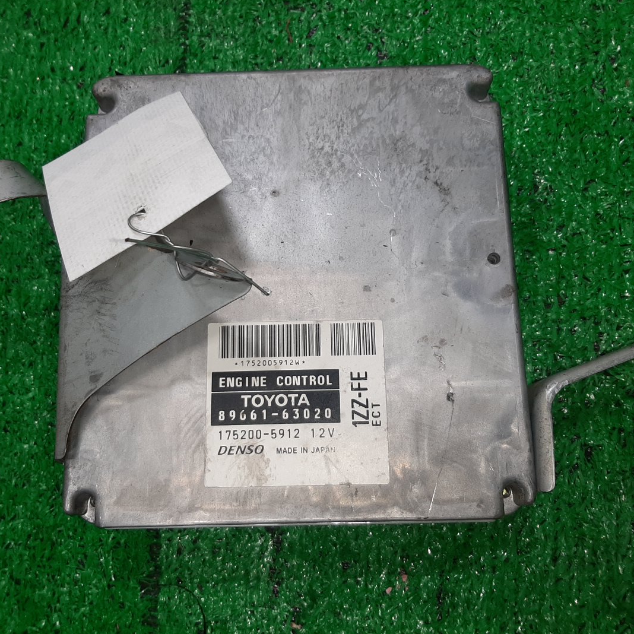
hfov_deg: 52.5
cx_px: 300
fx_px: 642
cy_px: 316
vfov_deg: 52.5
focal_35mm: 31
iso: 65
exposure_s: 1/100
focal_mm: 3.93
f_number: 1.7
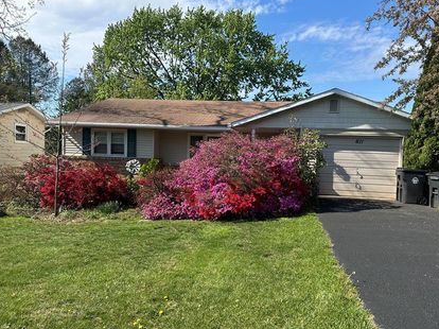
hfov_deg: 61.7
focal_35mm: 29
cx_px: 231
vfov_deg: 48.2
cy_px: 174
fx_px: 368
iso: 80
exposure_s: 1/2732
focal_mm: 6.86
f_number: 1.78
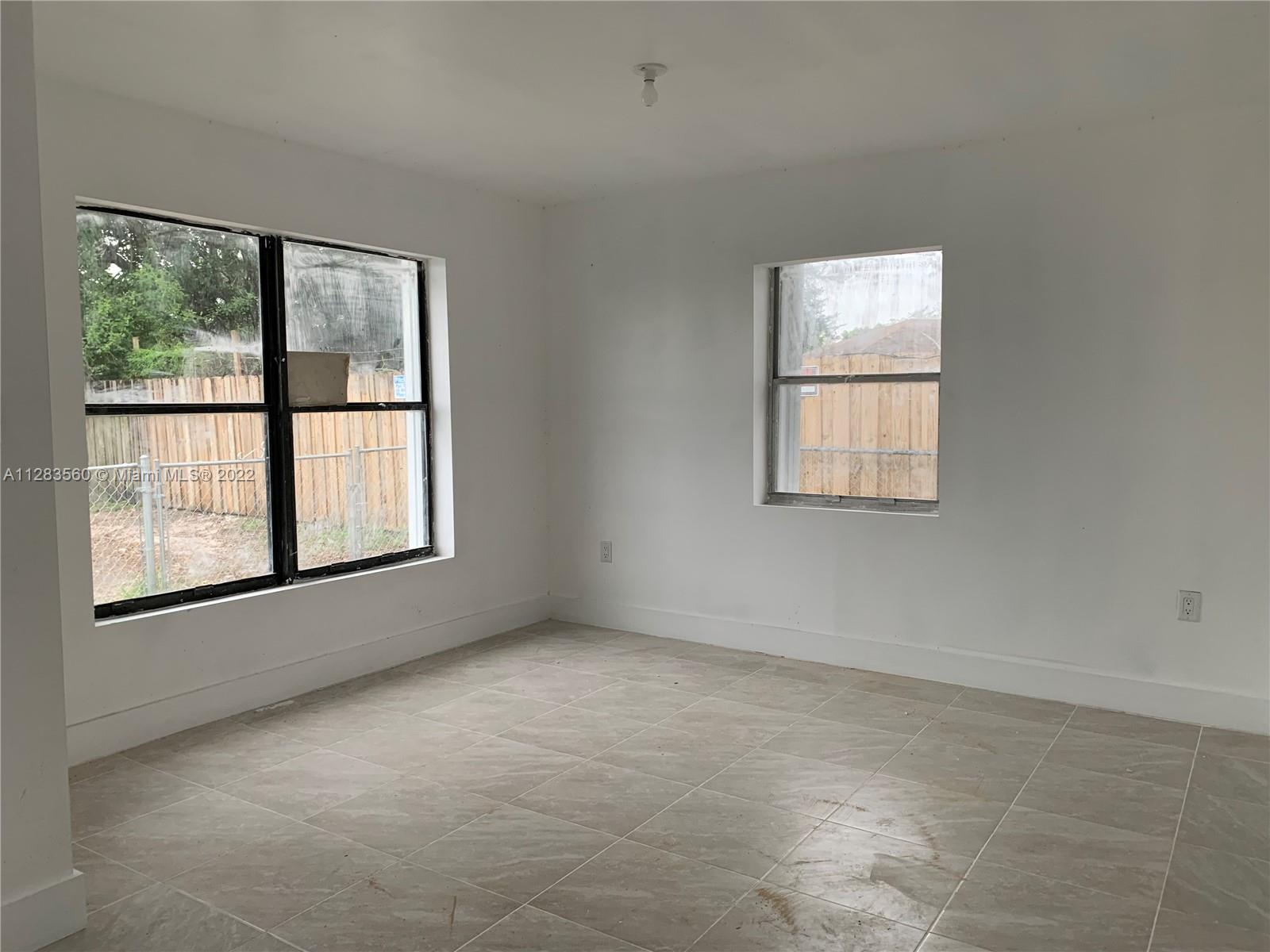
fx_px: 954
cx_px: 635
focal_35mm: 26
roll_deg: +0.1
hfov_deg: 67.3
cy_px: 476
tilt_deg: -4.9
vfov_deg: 53.1
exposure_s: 1/60
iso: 100
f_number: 1.8
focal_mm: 4.25
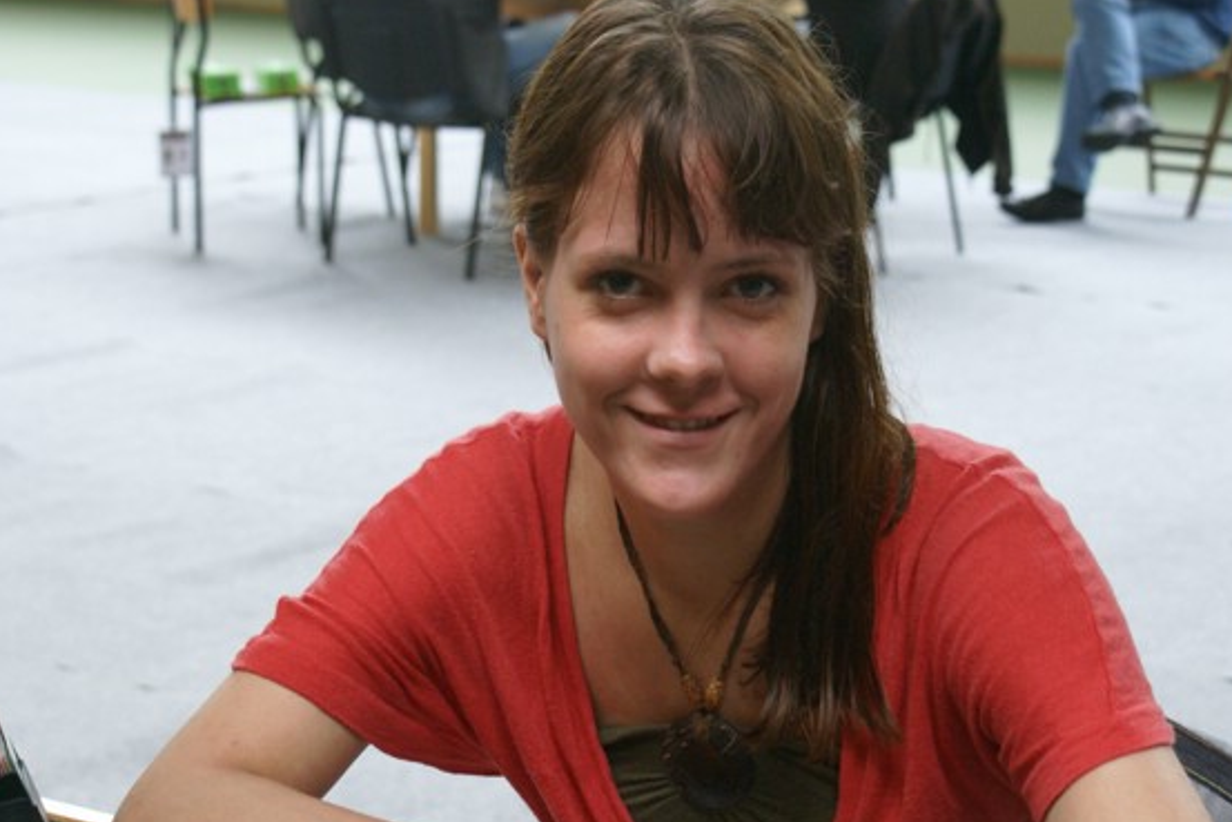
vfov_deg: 14.4
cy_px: 499
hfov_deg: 21.5
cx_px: 648
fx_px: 3252
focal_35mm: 95
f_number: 5.6
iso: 400
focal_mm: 50
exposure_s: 1/80
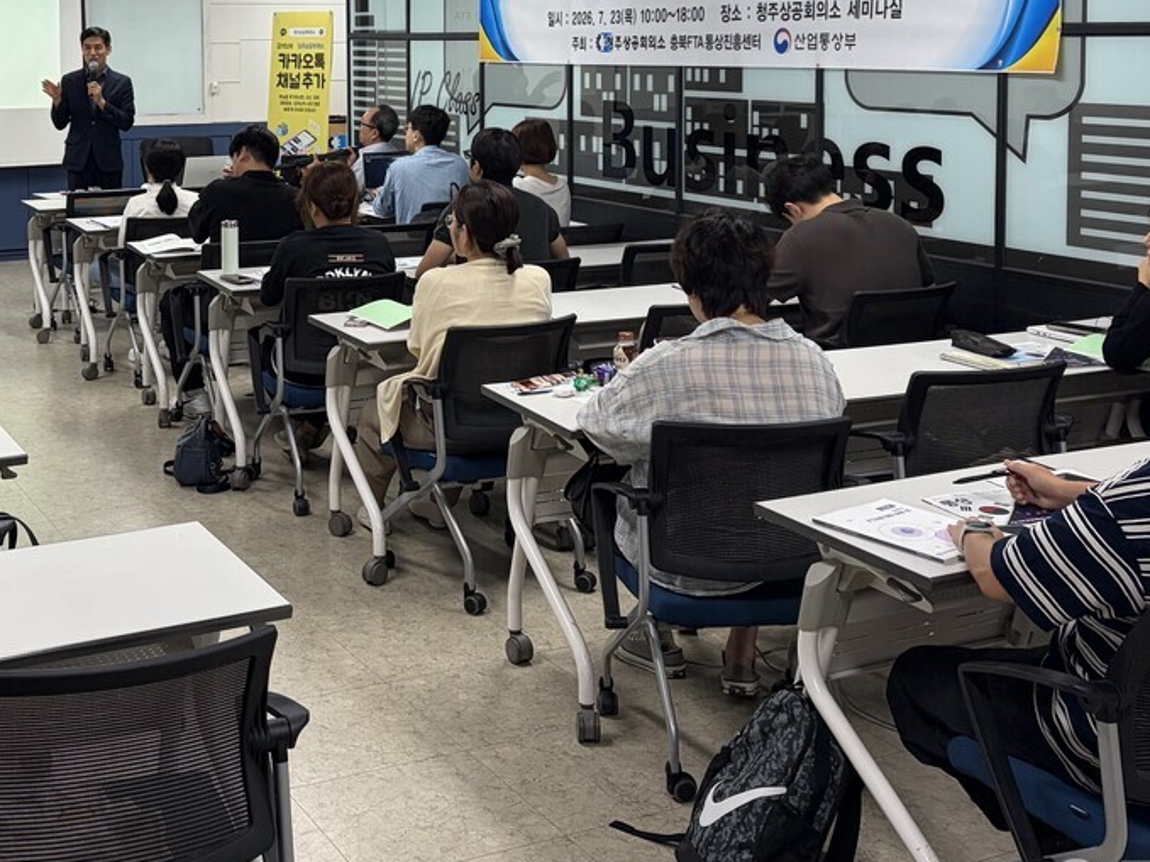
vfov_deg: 28.8
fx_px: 1628
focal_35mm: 49
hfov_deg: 38.6
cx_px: 412
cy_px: 127
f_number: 1.6
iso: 160
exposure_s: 1/120
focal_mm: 5.96
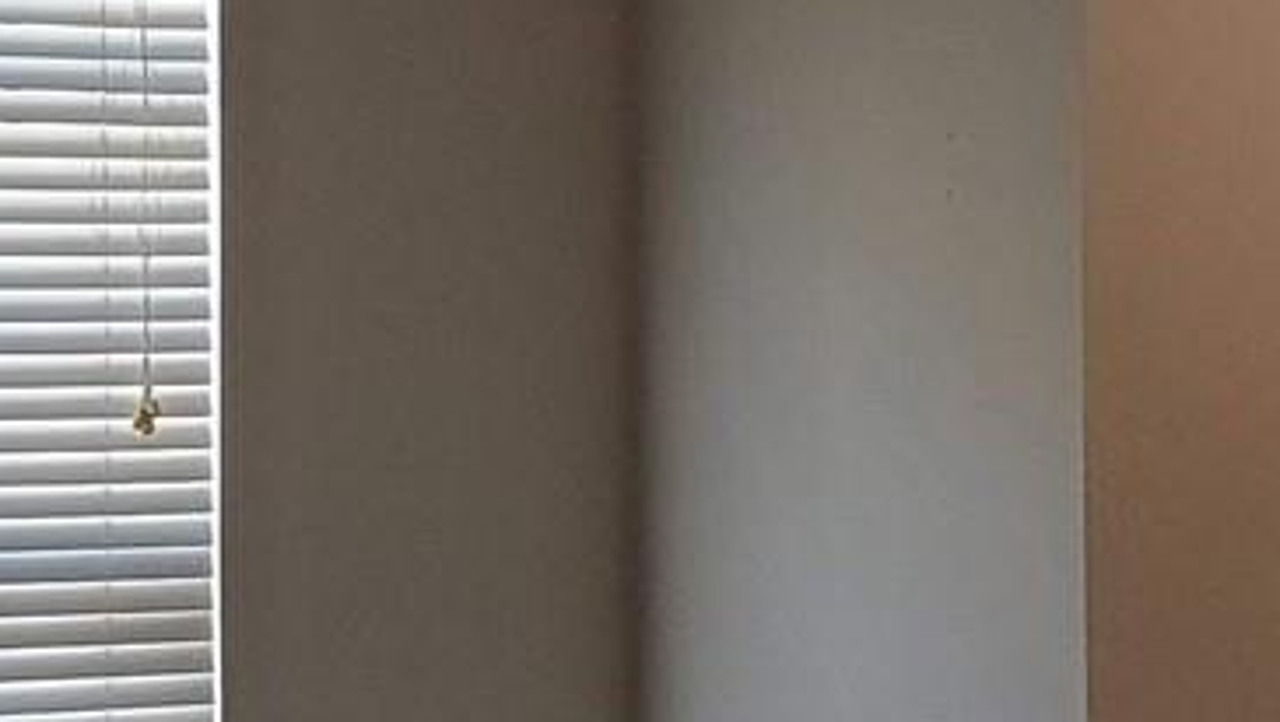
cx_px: 414
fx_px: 4212
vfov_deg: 9.8
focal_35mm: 124
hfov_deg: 17.2
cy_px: 357
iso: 320
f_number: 2.4
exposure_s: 1/120
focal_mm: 4.3
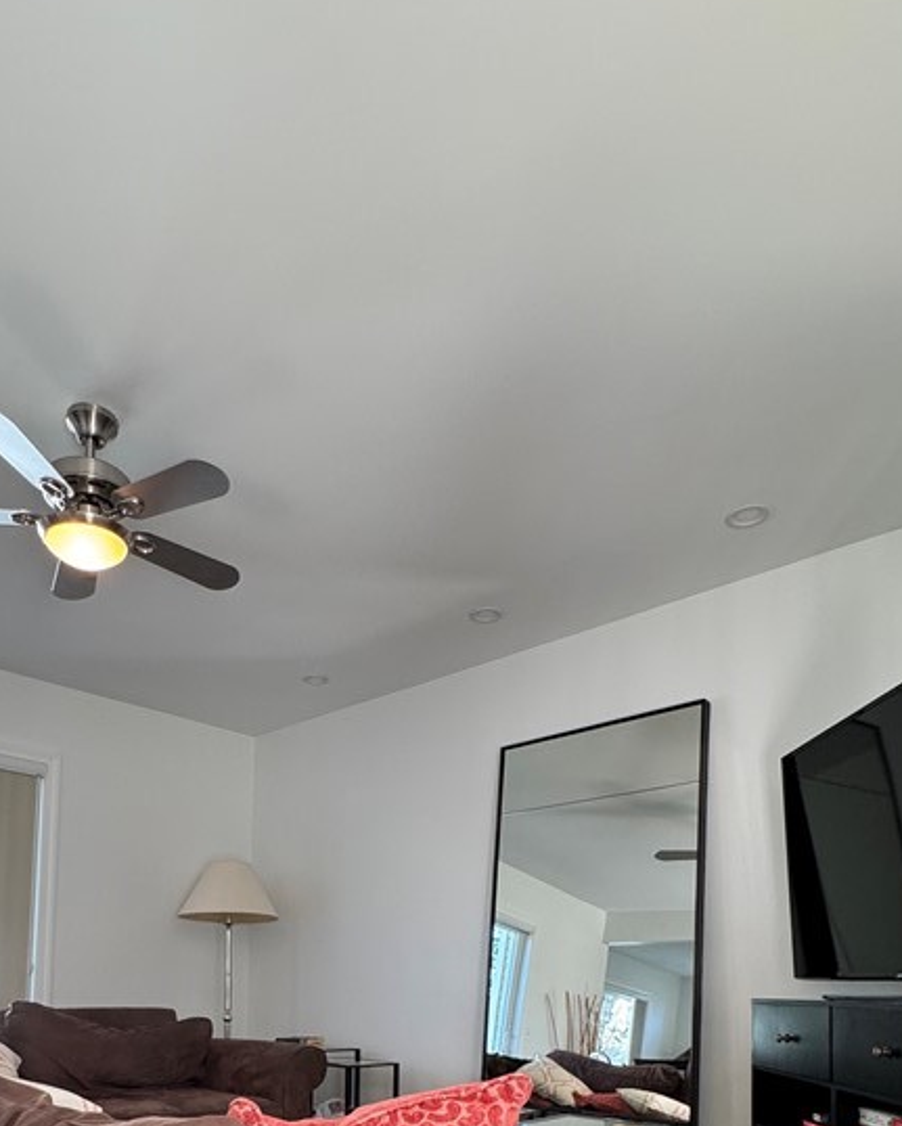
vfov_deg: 59.4
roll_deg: -1.2
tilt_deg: +2.2
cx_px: 362
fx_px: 867
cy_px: 940
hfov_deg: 54.6
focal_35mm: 26
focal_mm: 2.22
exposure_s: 1/120
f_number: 2.2
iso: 200
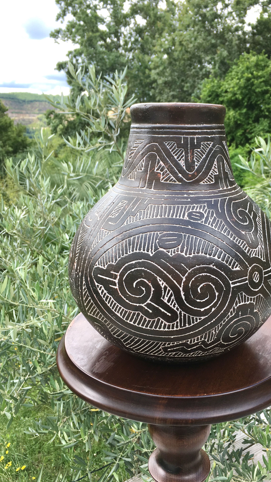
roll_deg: +0.5
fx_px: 409
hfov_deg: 36.3
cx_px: 178
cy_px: 244
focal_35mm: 32
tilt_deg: -18.5
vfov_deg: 61.0
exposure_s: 1/392
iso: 25
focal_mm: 4.15
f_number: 2.2
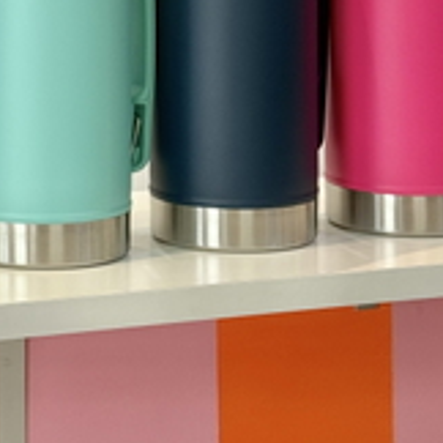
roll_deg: +0.0
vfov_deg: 12.2
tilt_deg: -1.2
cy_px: -81
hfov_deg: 12.4
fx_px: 2027
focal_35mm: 140
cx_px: 41
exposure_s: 1/102
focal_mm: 6.76
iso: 100
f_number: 1.78
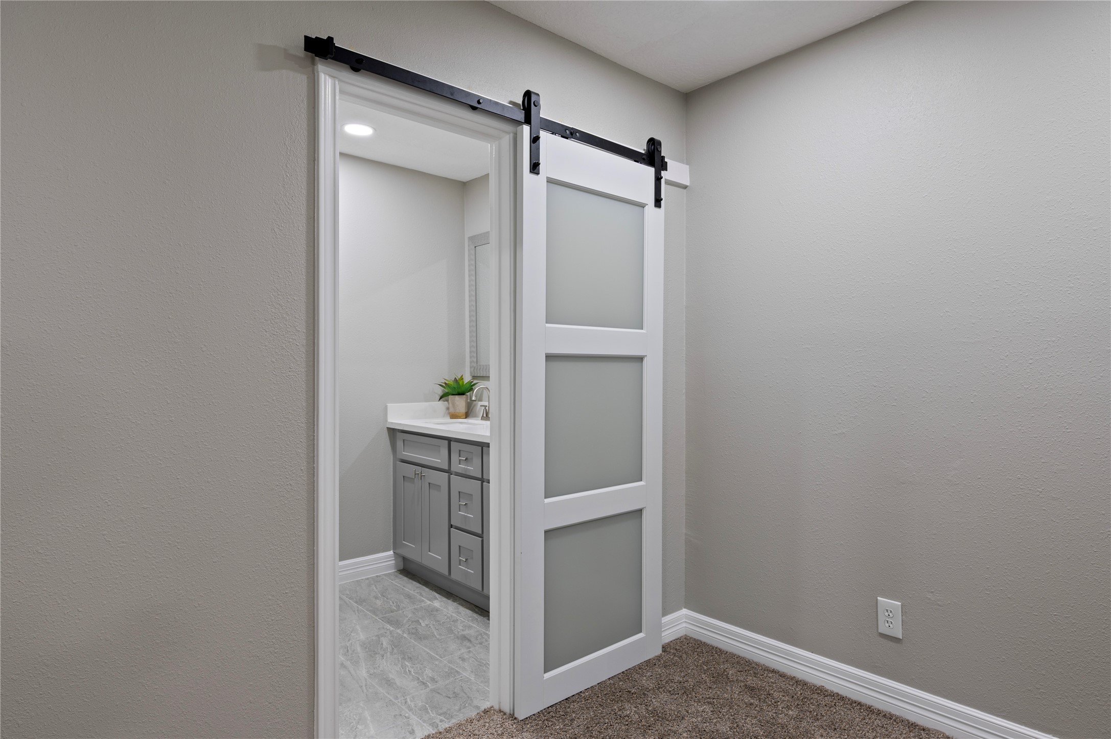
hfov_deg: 84.0
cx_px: 556
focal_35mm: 20
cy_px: 370
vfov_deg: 61.9
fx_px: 617
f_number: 6.3
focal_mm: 20
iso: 125
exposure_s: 1/3
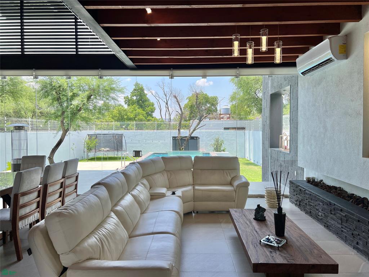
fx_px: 277
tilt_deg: -2.7
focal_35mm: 26
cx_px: 184
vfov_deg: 53.1
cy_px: 138
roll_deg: +0.1
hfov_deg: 67.3
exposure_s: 1/1344
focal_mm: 5.7
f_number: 1.5
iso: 50
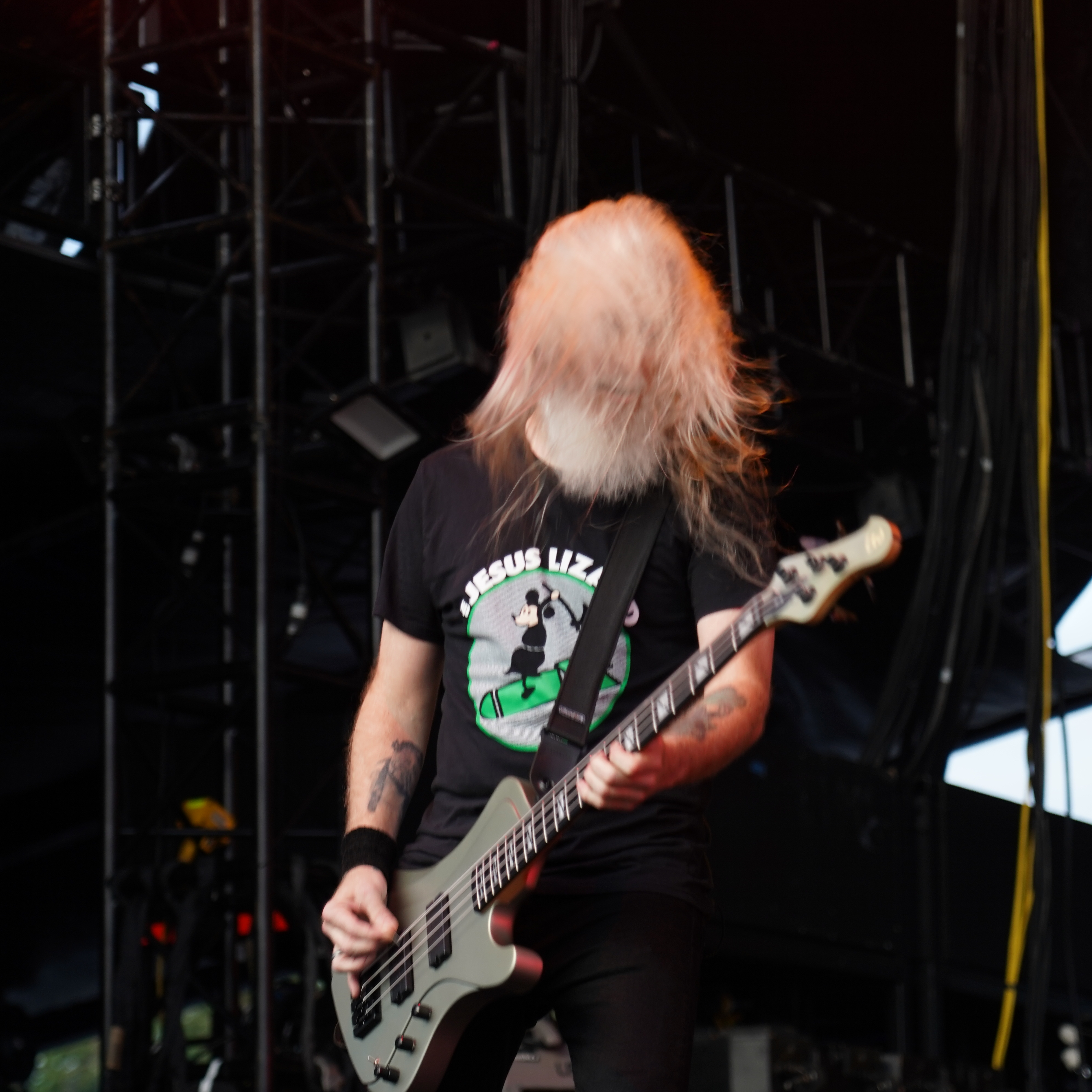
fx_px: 4783
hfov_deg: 13.0
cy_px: 546
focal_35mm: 134
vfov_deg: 13.0
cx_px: 563
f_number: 4
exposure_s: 1/125
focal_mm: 105
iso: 400
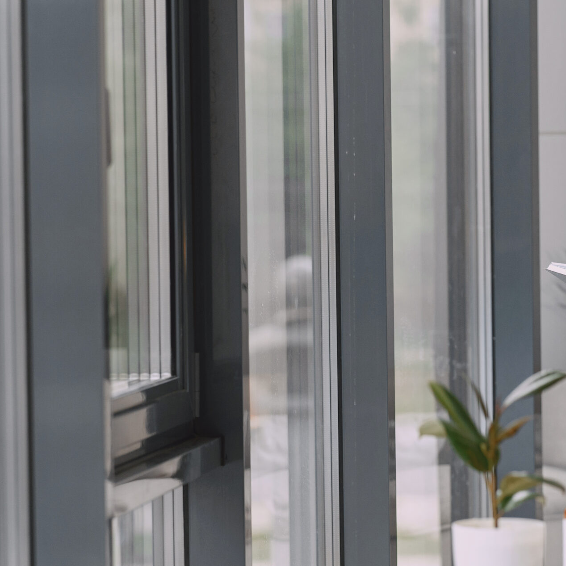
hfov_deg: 11.9
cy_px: 260
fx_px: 2701
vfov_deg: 12.0
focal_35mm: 146
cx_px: 432
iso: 800
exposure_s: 1/400
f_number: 2.5
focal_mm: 85
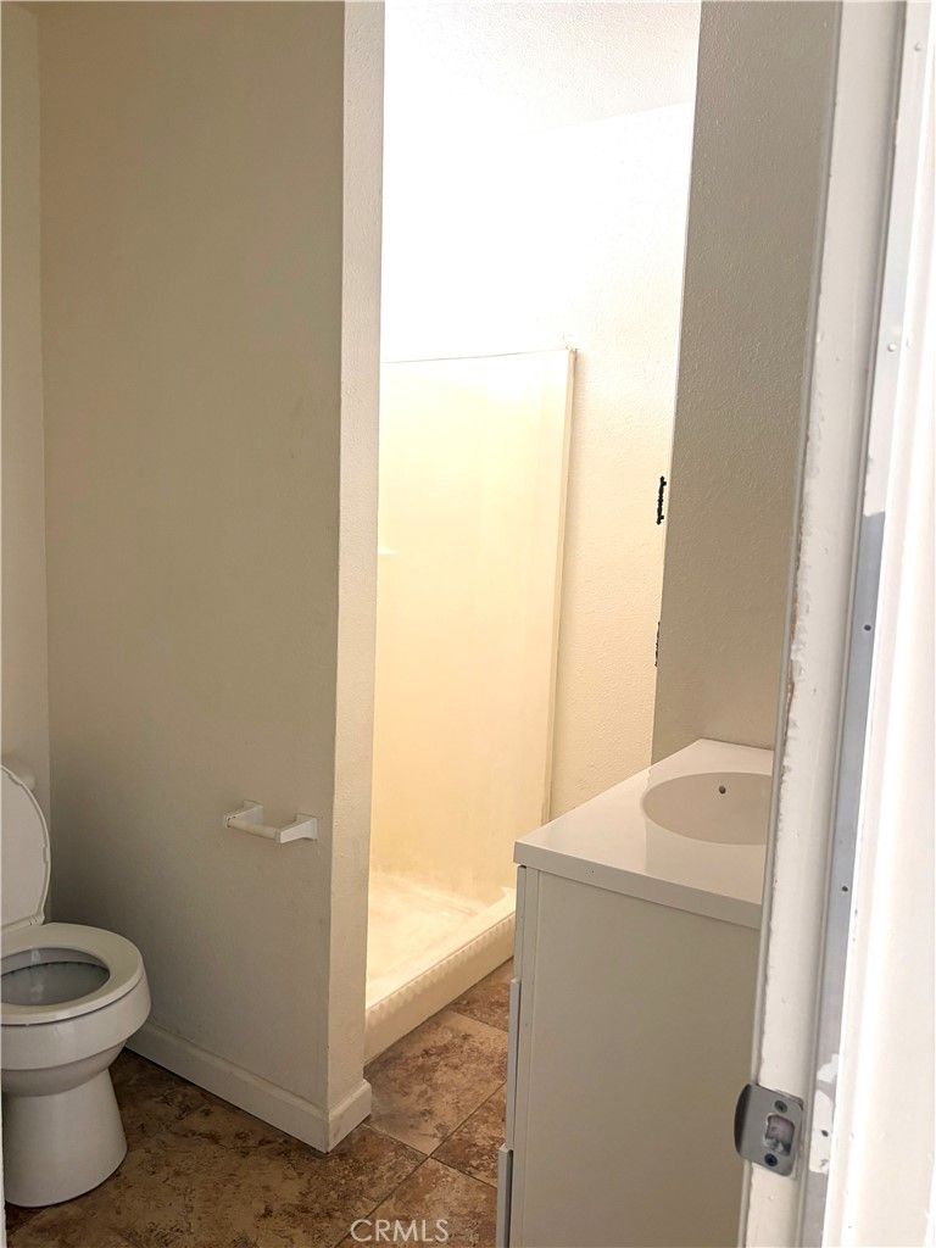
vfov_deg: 67.3
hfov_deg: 53.1
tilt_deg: -6.5
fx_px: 937
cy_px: 624
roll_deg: -2.3
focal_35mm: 26
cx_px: 468
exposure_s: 1/60
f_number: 1.6
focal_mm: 5.96
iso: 160
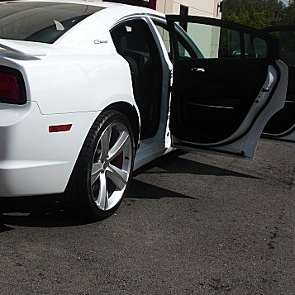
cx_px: 77
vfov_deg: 30.0
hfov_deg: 29.6
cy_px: 144
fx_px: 550
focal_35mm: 57
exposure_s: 1/250
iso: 50
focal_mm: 6.3
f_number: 7.9
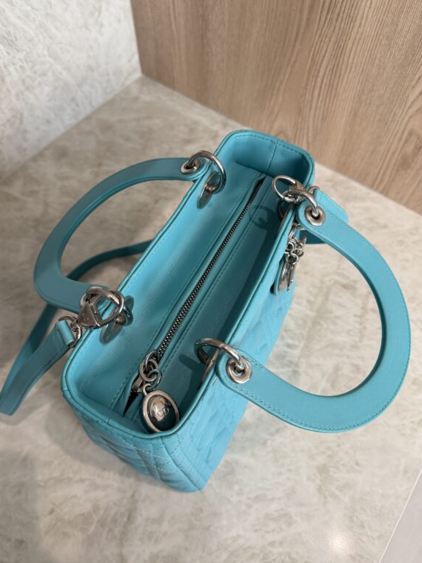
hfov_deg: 54.9
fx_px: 406
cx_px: 210
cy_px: 272
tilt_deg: -58.8
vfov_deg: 69.4
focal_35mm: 25
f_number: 1.78
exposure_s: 1/120
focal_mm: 6.76
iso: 160
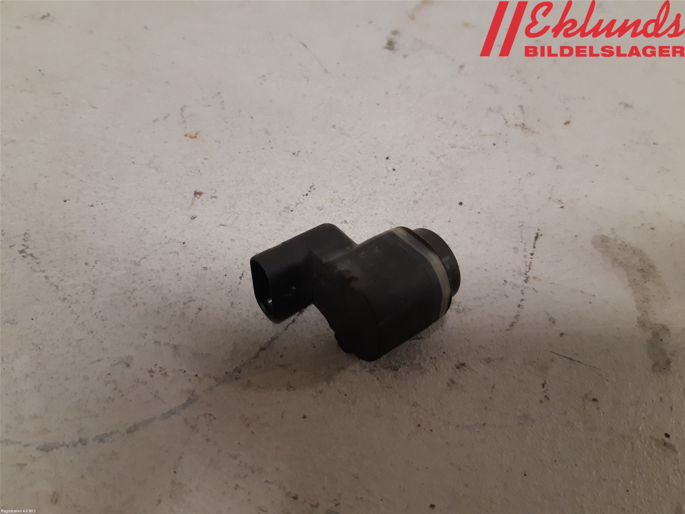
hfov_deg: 67.3
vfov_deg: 53.1
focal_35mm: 26
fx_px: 515
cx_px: 342
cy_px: 257
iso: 200
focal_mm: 3.93
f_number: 1.7
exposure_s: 1/50
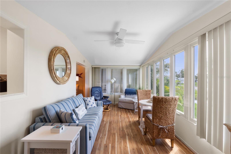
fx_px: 96
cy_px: 77
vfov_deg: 77.3
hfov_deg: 100.4
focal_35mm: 15
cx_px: 116
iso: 100
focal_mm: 10
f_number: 9
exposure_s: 1/2.5
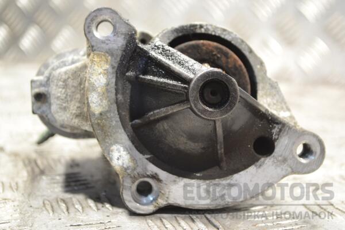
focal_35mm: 68
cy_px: 115
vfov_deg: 20.2
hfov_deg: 29.9
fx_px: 647
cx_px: 172
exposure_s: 1/30
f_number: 5.3
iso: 720
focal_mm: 45
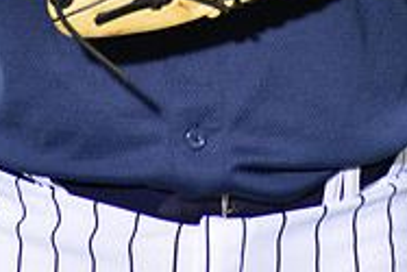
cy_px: -309
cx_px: 204
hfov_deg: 3.6
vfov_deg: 2.4
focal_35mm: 573
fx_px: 6483
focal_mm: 185
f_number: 6.3
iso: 200
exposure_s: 1/200
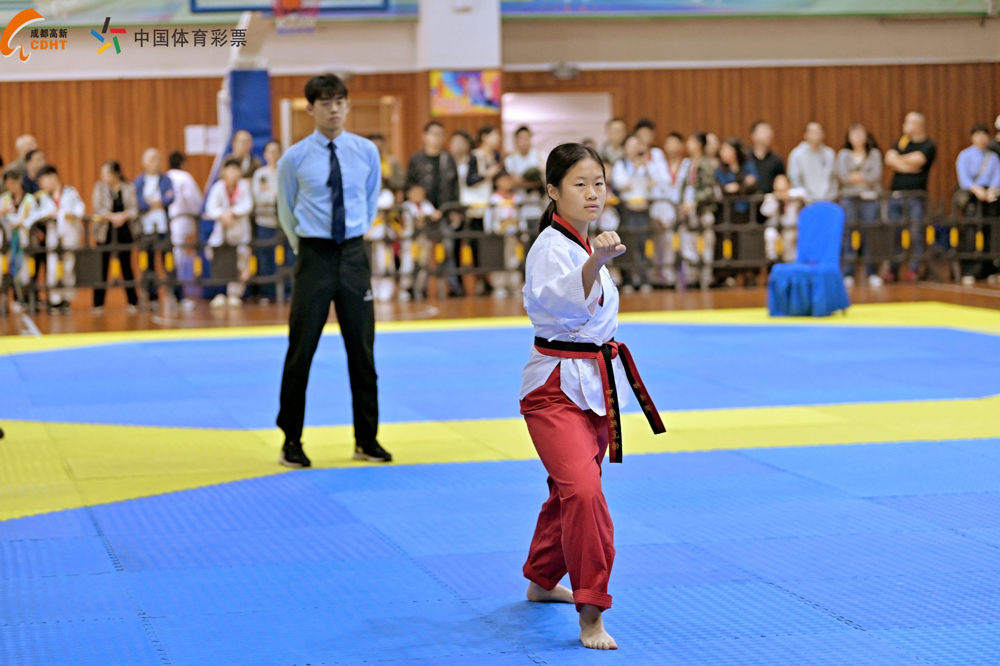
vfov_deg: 13.4
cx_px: 500
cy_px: 333
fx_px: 2833
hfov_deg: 20.0
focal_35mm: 102
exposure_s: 1/500
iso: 2000
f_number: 2.8
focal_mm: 102
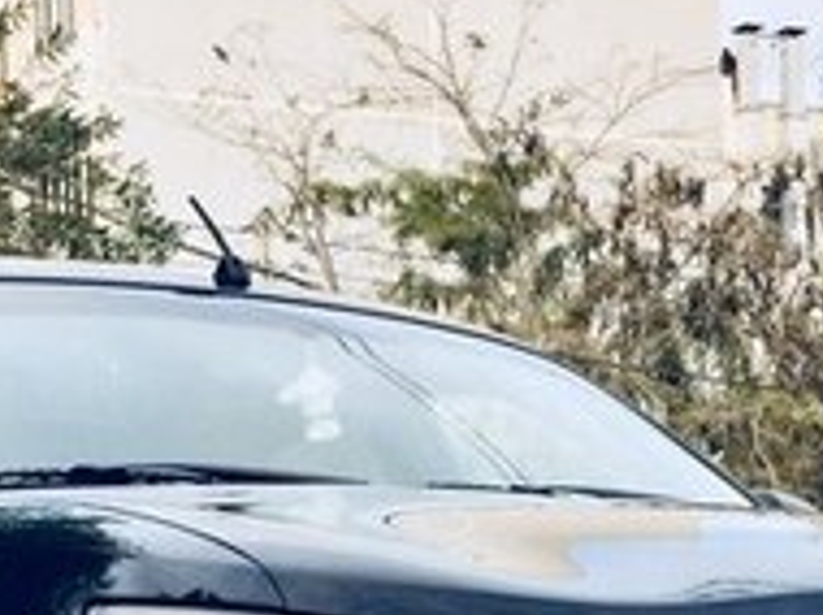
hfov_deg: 19.5
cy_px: 803
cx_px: 377
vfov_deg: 14.0
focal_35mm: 101
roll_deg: -0.6
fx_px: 2398
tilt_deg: -2.5
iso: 32
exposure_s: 1/581
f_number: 2.2
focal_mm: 4.15
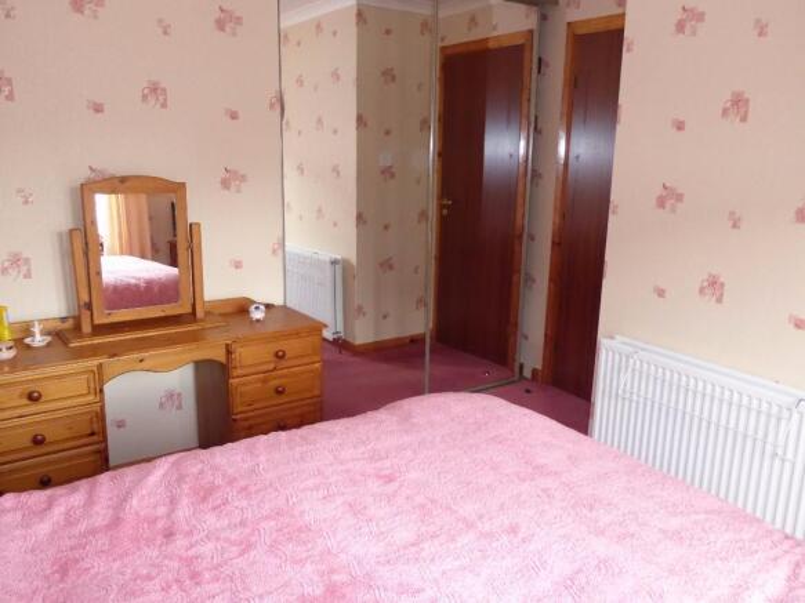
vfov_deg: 48.2
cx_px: 402
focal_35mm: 29
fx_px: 674
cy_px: 302
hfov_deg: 61.7
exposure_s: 1/60
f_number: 3.5
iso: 800
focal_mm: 5
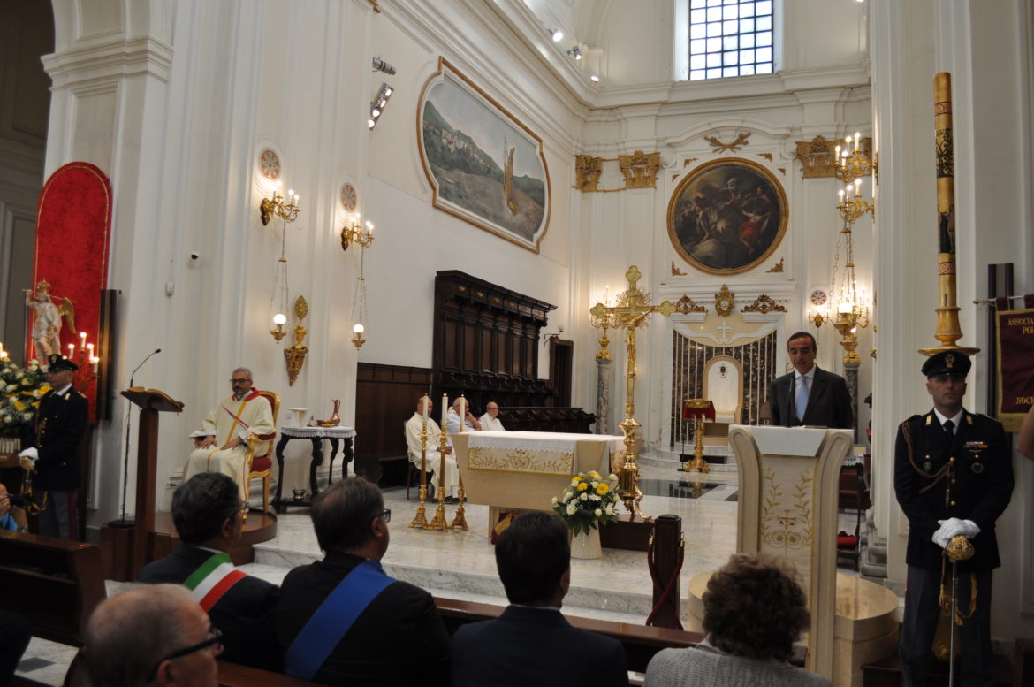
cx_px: 517
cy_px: 344
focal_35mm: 27
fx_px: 775
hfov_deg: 67.4
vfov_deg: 47.8
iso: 400
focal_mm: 18
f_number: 4.5
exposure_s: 1/80
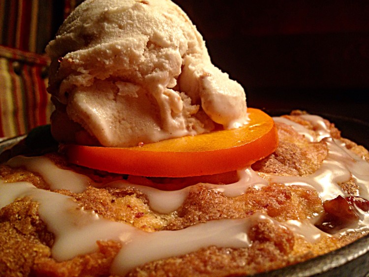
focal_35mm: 33
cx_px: 184
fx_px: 352
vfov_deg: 42.9
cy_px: 138
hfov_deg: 55.4
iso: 125
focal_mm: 4.12
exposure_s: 1/20
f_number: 2.4
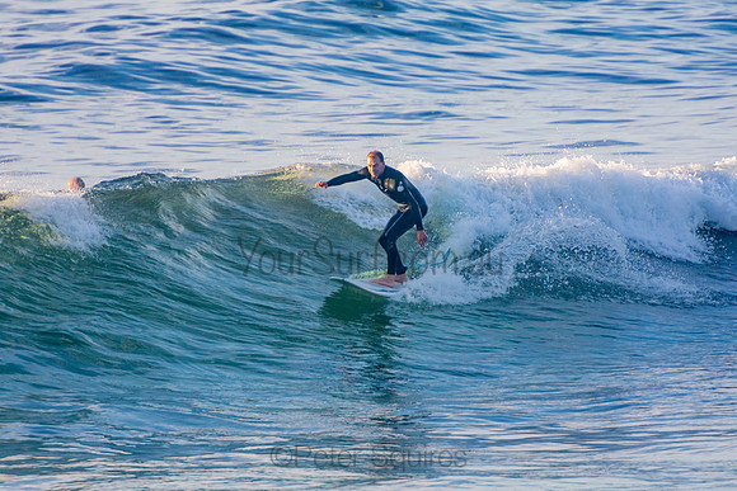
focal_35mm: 621
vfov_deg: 2.2
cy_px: 246
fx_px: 12723
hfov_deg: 3.3
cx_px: 368
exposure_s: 1/1250
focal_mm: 400
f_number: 5.6
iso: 500
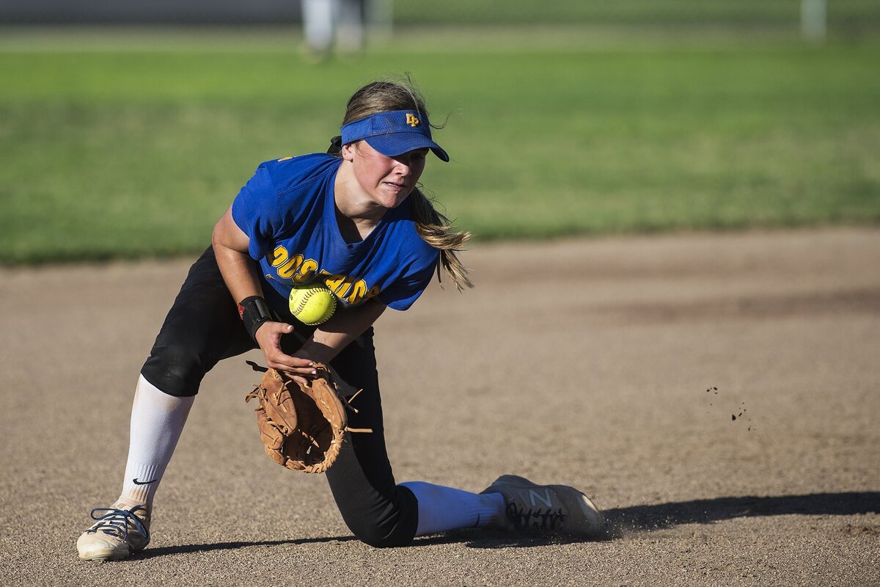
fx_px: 7333
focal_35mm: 300
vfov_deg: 4.6
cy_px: 294
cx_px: 440
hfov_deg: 6.9
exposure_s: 1/3200
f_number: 3.5
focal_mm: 300
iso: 200
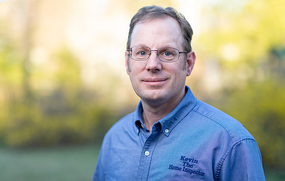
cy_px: 86
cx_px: 143
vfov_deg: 15.3
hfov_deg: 23.9
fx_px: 673
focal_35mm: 86
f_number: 2.2
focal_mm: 85
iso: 64
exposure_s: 1/200
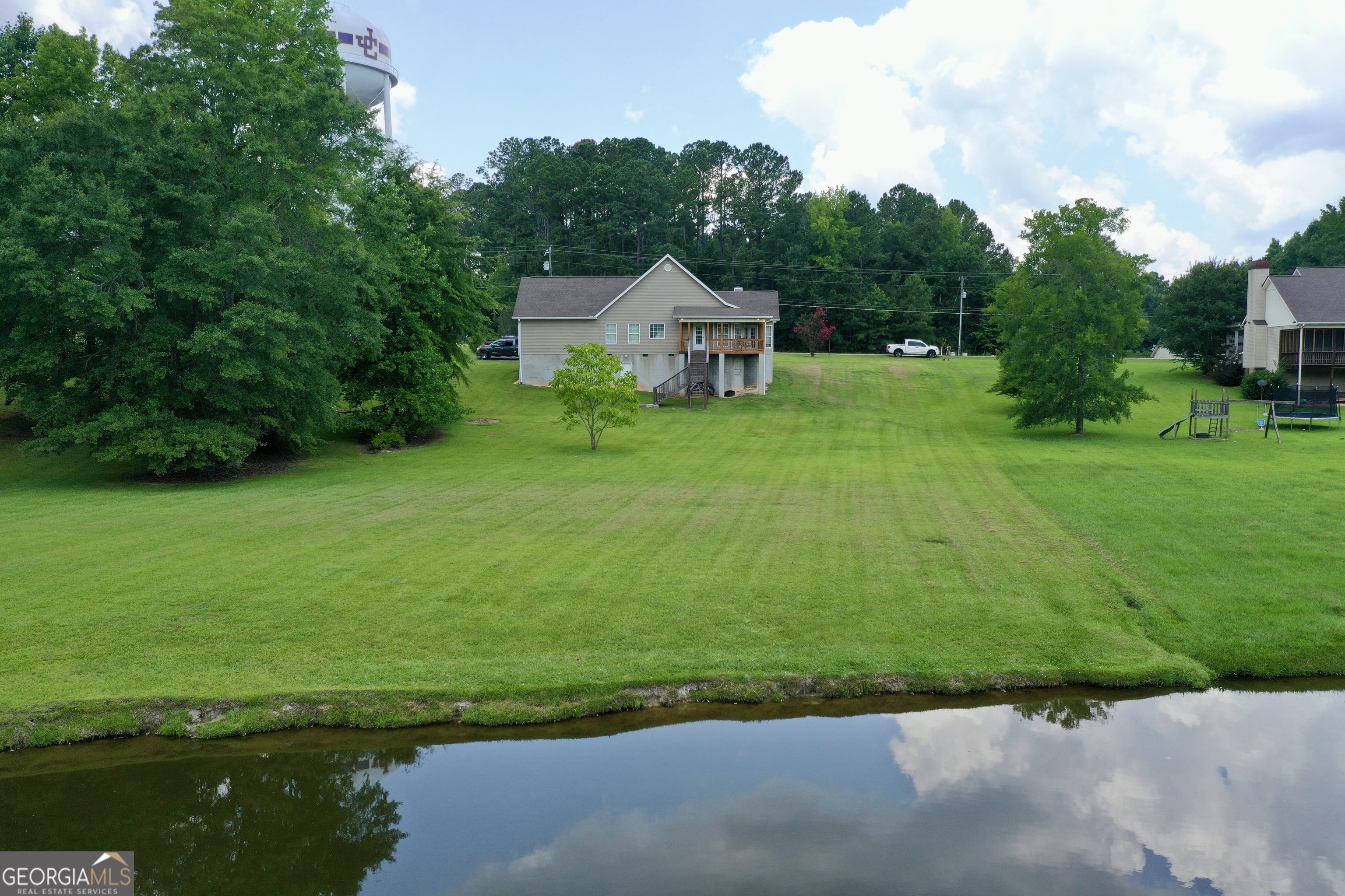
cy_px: 448
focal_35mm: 28
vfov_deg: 46.4
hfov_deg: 65.5
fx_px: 1046
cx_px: 672
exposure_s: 1/320
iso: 100
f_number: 5
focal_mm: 10.26
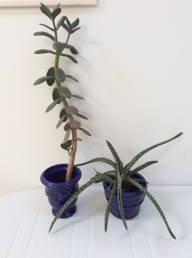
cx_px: 96
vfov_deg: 56.9
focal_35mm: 32
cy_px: 129
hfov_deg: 44.1
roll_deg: +2.3
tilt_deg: -21.0
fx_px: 237
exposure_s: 1/50
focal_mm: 3.3
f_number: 2.4
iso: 40
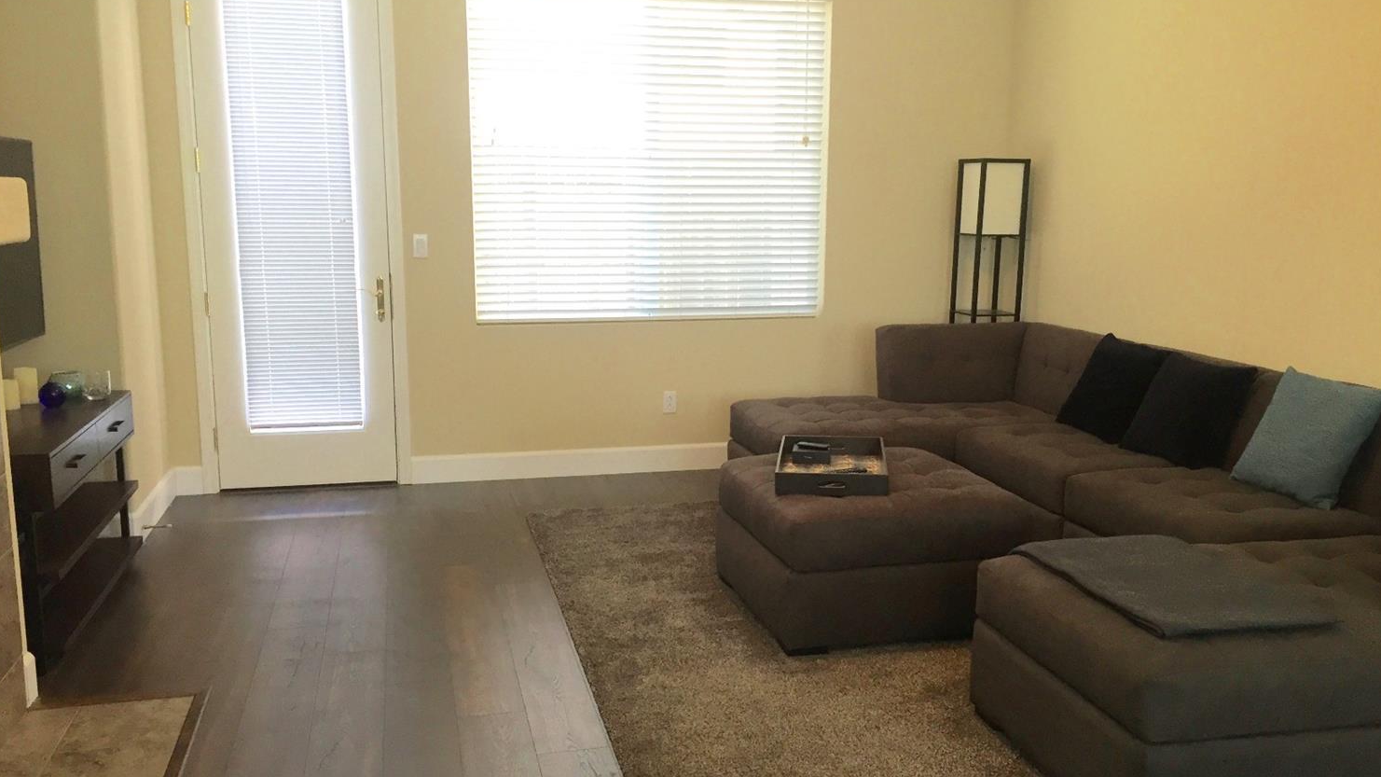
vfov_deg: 36.7
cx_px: 691
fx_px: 1172
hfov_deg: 61.0
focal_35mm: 32
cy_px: 407
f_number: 2.2
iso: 40
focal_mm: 4.15
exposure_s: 1/30
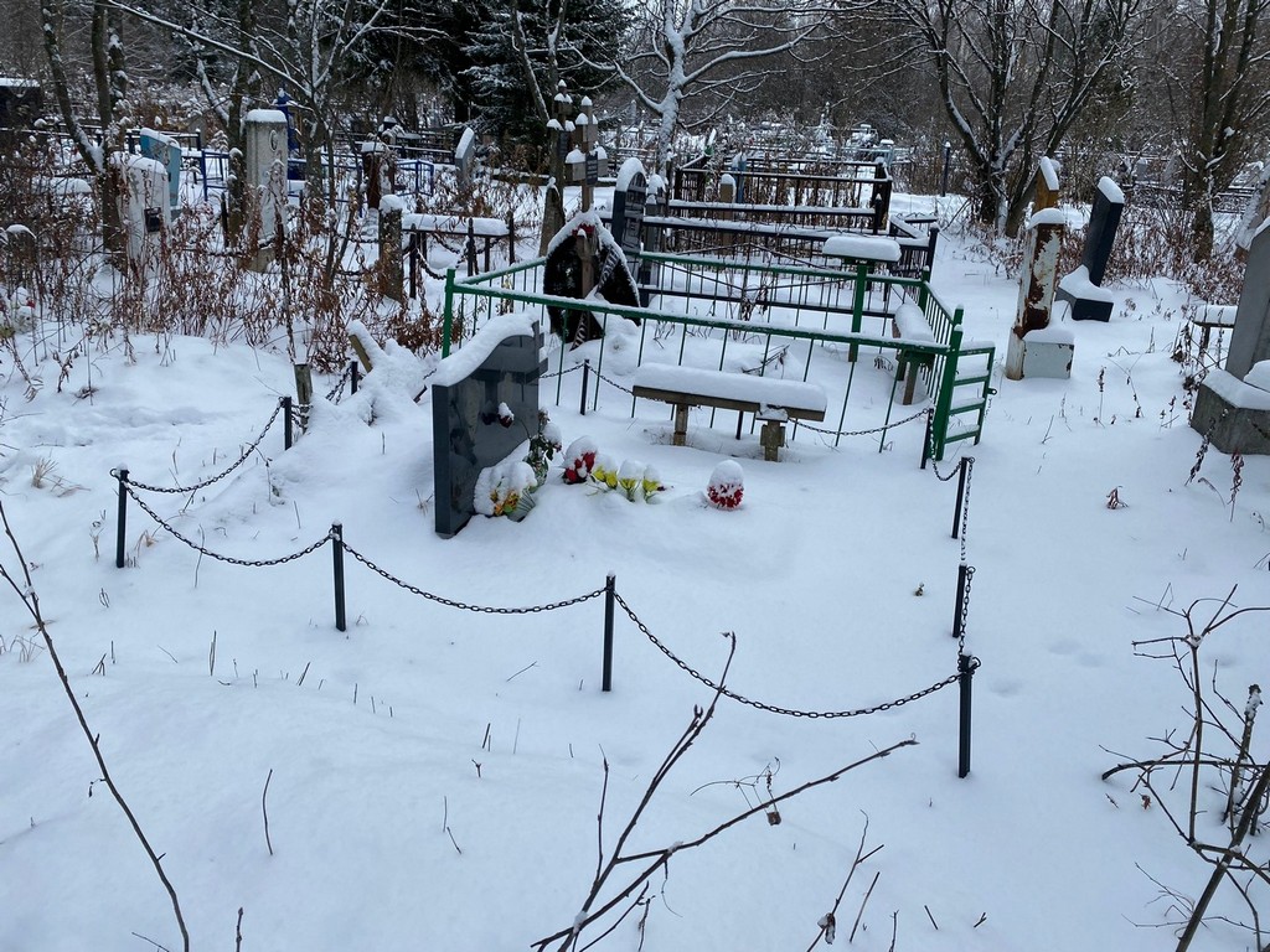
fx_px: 954
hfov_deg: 67.3
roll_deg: -1.1
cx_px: 635
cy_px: 476
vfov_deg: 53.1
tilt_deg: -18.1
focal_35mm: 26
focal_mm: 4.25
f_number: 1.8
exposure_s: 1/1053
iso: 32
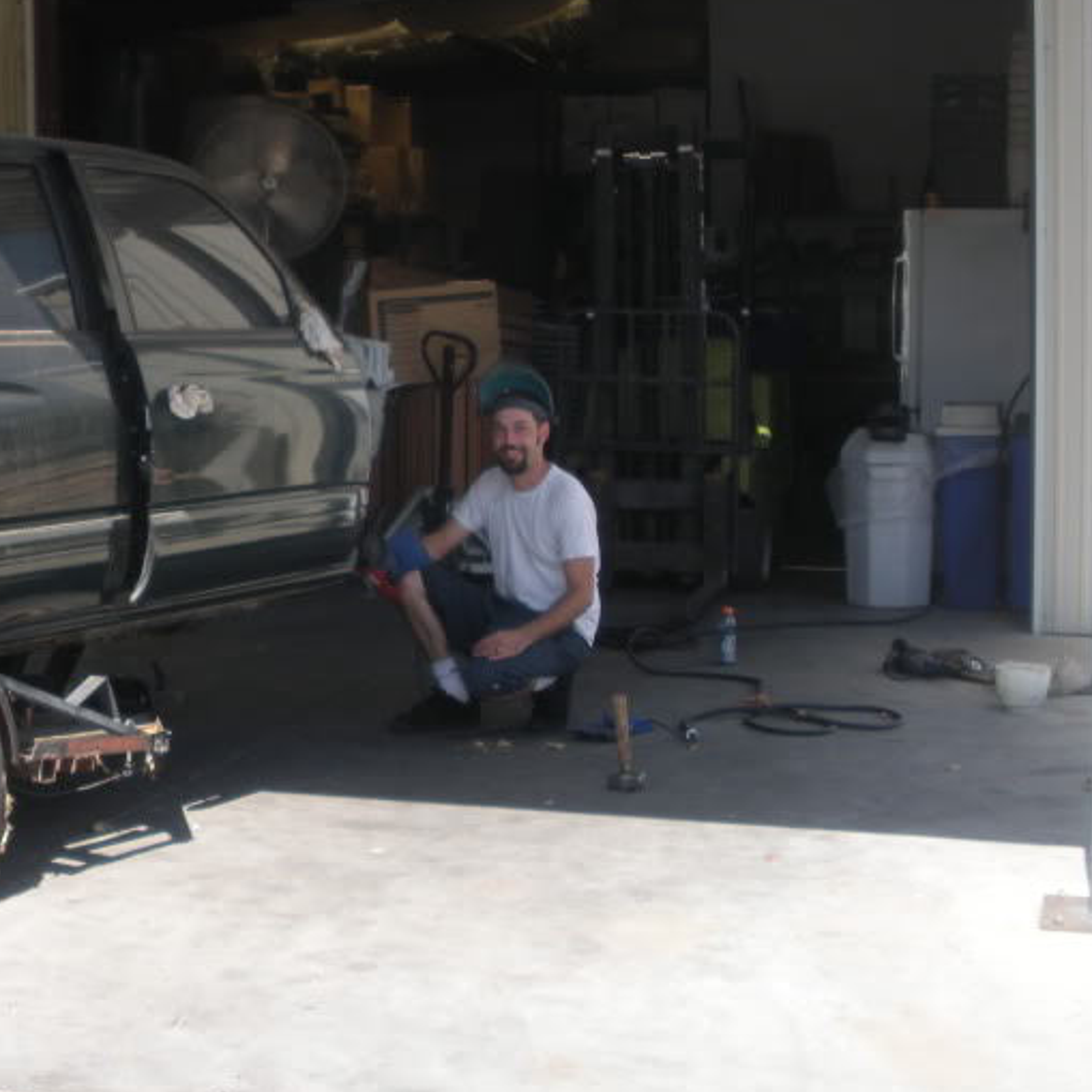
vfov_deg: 26.9
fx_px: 2284
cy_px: 468
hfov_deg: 25.9
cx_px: 69
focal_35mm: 64
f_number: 3.5
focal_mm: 6.3
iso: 64
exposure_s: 1/246
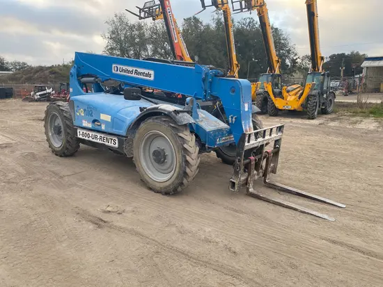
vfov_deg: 53.1
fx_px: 288
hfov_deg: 67.3
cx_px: 192
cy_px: 144
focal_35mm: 26
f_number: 1.8
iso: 32
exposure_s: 1/167
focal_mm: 4.25
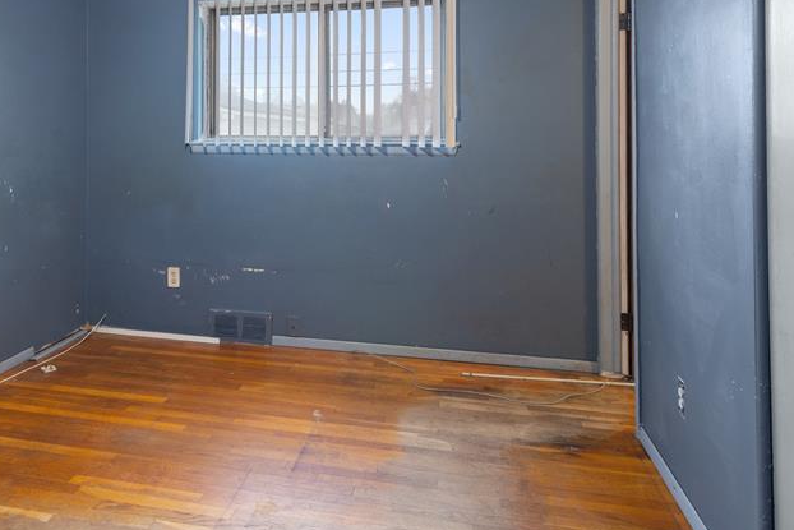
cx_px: 315
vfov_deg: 45.1
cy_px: 144
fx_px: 618
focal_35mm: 28
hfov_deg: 64.8
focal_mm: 17
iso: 320
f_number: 9
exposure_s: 1/1.25
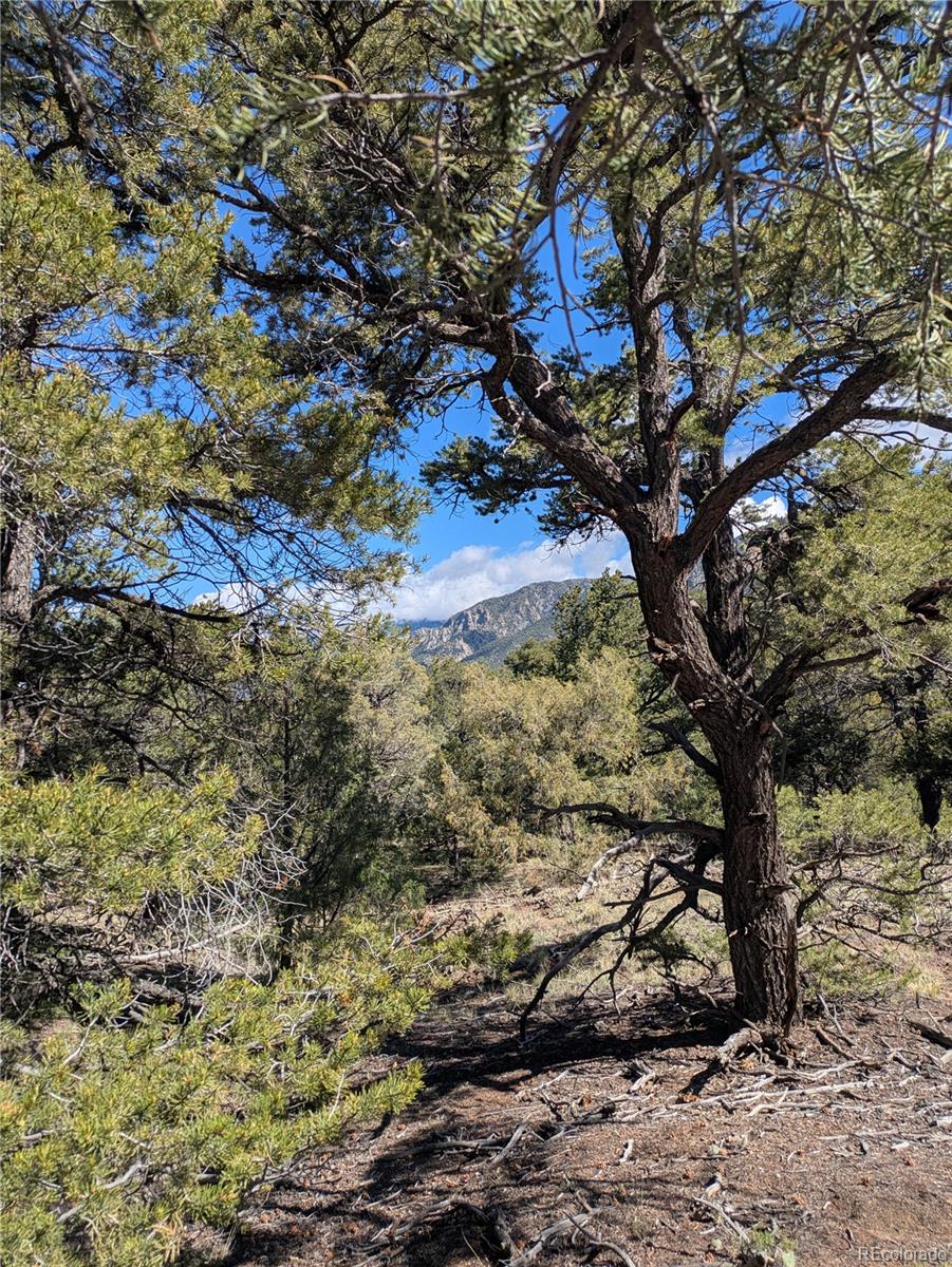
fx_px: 916
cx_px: 476
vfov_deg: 69.4
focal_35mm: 25
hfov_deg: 54.9
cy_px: 634
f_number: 1.89
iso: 46
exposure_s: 1/1616
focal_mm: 5.43
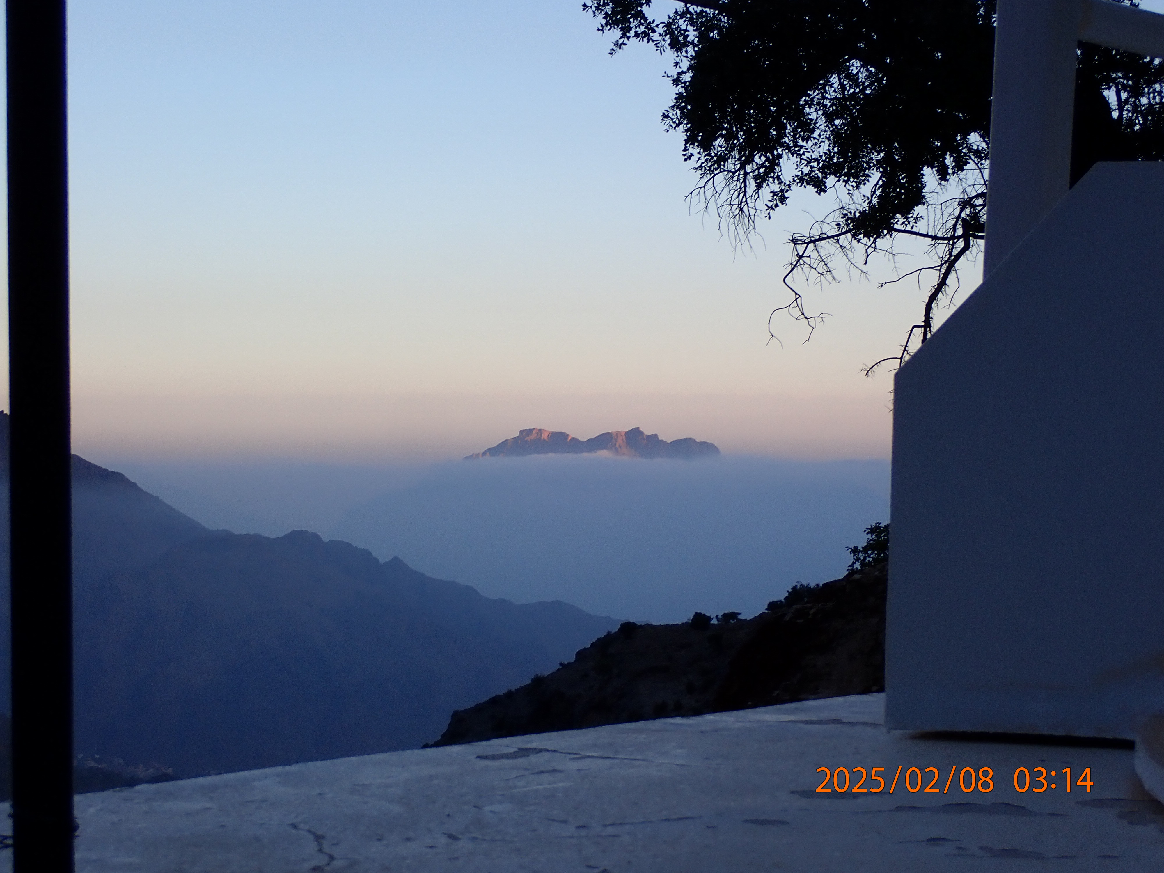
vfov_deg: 19.1
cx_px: 582
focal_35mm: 77
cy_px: 436
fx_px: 2589
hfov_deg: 25.3
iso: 100
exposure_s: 1/125
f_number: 5.6
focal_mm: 13.65
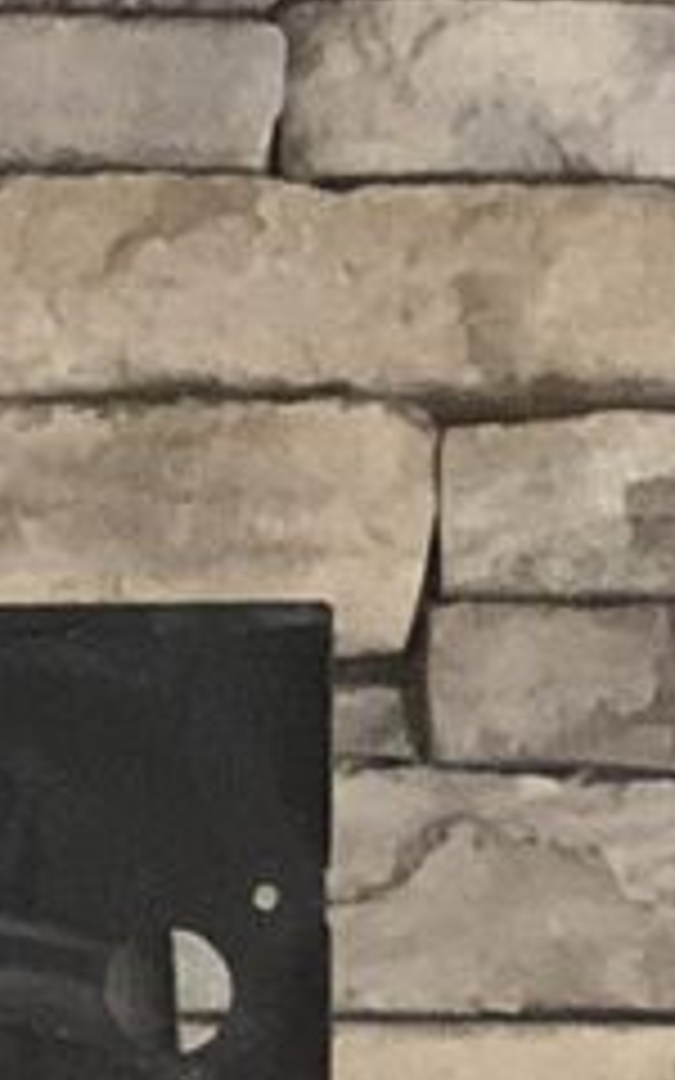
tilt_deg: -2.0
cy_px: 2340
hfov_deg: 3.6
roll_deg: +0.0
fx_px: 10802
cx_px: -580
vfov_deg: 5.6
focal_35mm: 367
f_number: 2.4
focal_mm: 6
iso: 160
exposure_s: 1/11
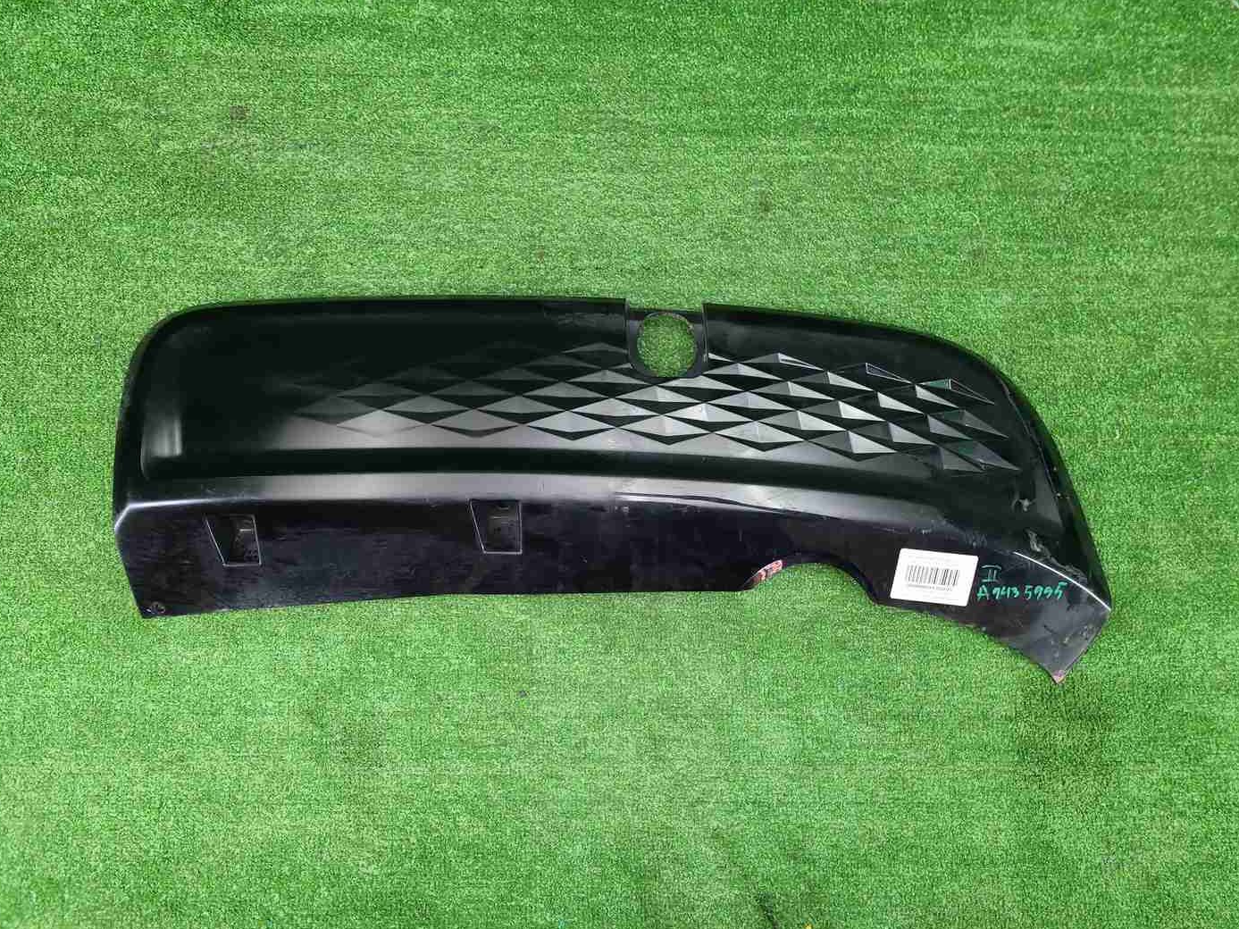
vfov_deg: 51.3
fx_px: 966
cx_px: 630
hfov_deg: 65.3
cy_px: 481
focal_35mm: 27
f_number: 1.8
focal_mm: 5.4
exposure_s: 1/50
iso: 242
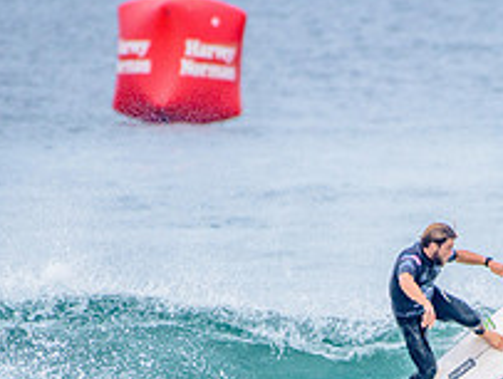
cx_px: 473
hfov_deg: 1.4
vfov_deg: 1.1
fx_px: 19957
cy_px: 427
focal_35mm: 1371
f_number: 5.6
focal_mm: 500
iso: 450
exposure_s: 1/2000
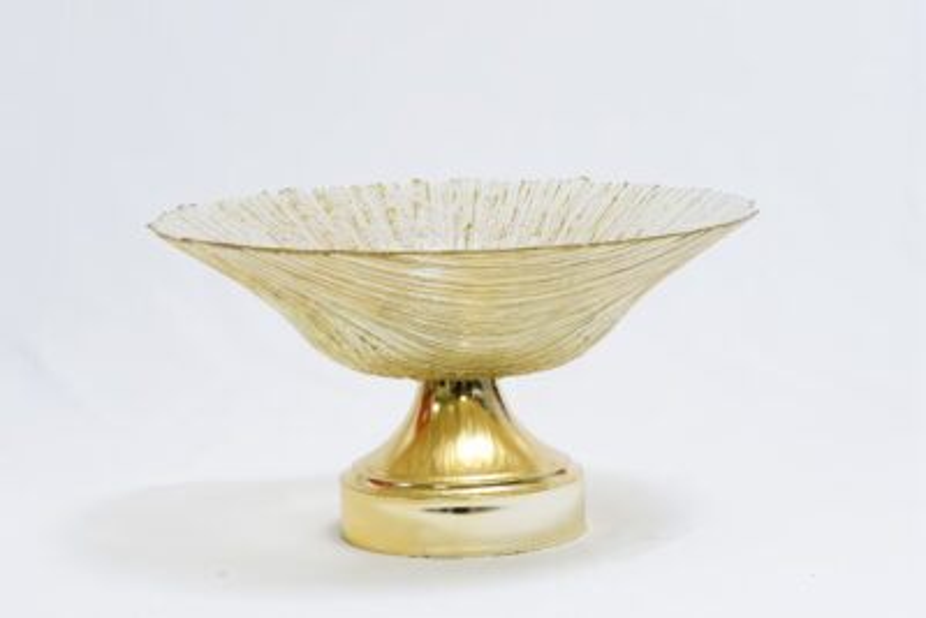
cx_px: 463
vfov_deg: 13.1
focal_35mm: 105
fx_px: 2702
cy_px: 309
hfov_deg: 19.4
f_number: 10
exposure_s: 1/125
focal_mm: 70
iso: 3200
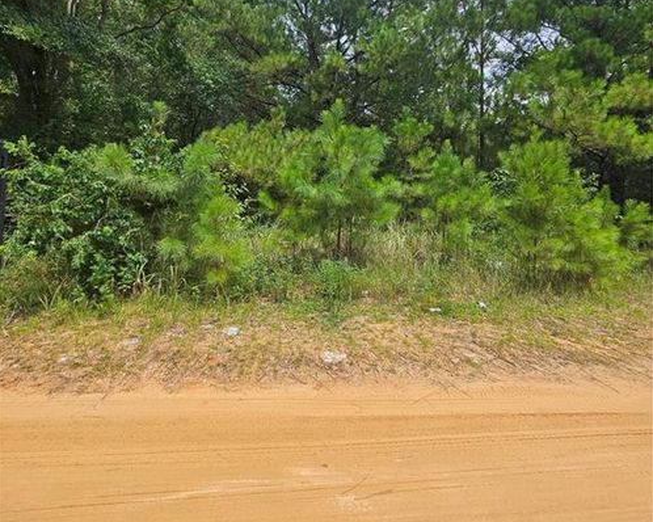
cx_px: 326
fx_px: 328
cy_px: 195
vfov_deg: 75.6
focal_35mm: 17
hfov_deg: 89.7
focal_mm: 2.2
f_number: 2.2
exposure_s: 1/1829
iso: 50
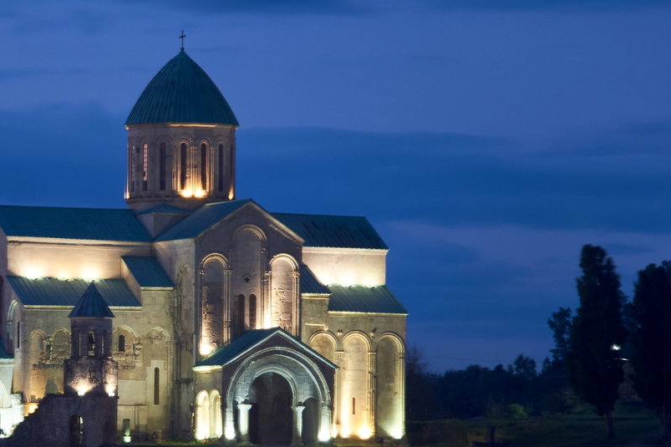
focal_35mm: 426
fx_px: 7938
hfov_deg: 4.8
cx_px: 249
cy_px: 224
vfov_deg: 3.2
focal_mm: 190
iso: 100
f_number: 8
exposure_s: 15
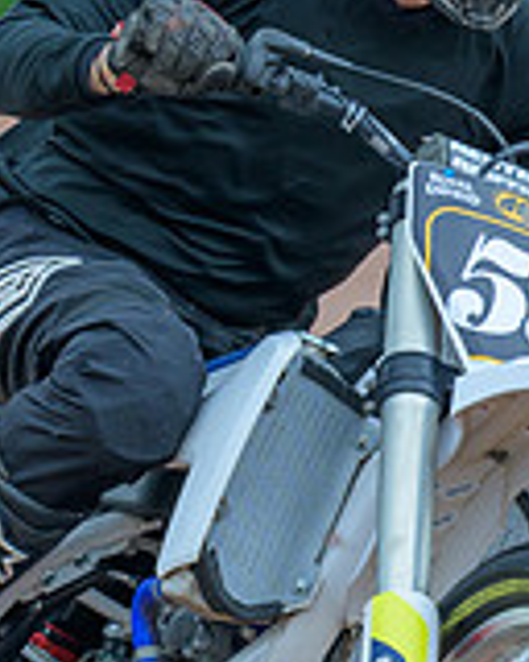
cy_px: 445
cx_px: 450
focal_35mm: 937
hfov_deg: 1.7
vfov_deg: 2.1
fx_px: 18338
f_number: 4
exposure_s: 1/400
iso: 160
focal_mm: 160
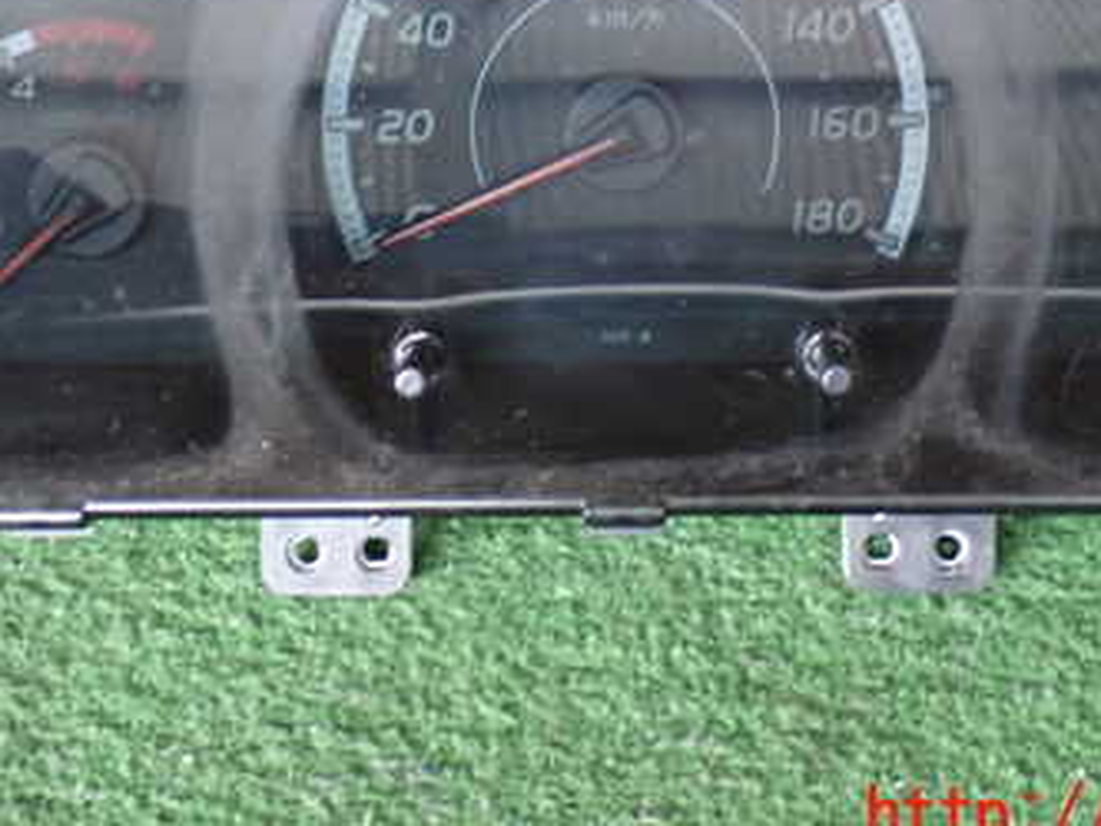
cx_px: 620
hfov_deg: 23.0
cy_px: 113
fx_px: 2704
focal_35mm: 85
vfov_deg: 17.2
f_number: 3.1
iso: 640
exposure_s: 1/50
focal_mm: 8.4
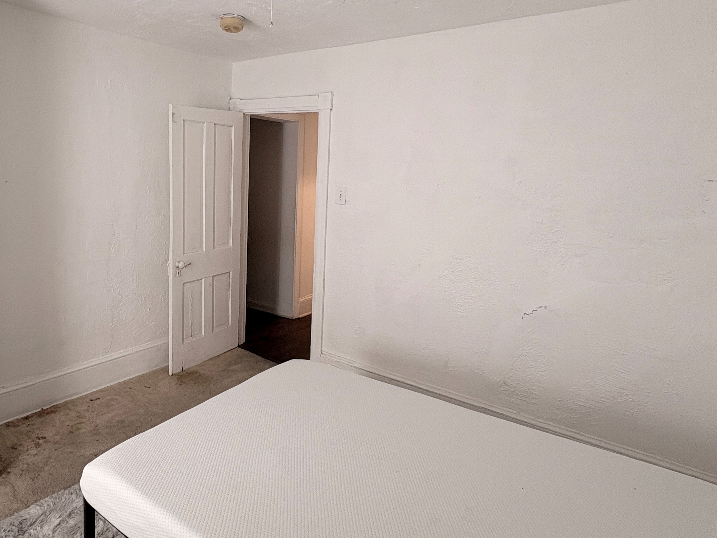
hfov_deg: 70.1
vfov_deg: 56.5
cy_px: 226
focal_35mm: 24
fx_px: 497
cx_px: 257
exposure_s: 1/99
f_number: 2.2
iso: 200
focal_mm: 2.22
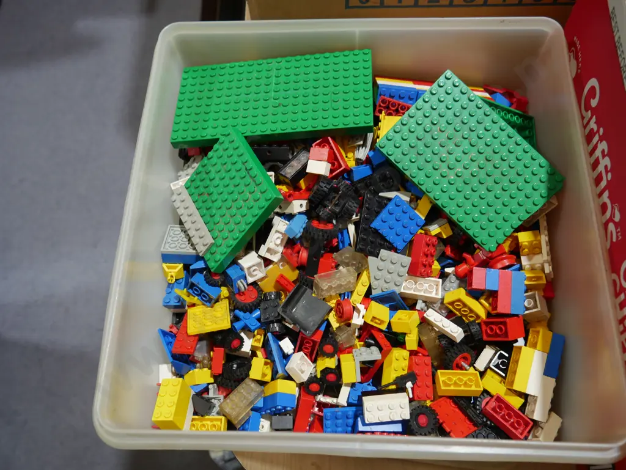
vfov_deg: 44.2
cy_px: 235
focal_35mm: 32
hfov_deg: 56.8
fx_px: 579
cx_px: 313
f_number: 3.6
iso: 200
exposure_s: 1/60
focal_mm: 16
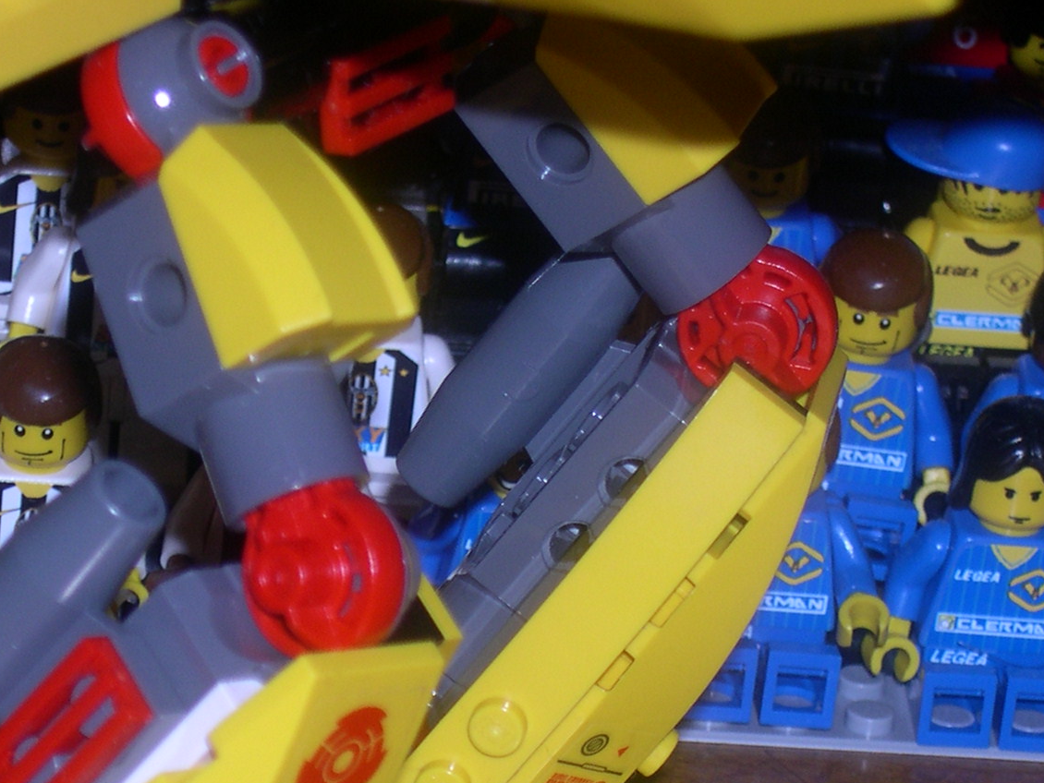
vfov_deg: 7.2
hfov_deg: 9.6
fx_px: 6184
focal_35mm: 205
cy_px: 786
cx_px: 367
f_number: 4.8
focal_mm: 21.6
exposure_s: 1/60
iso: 100
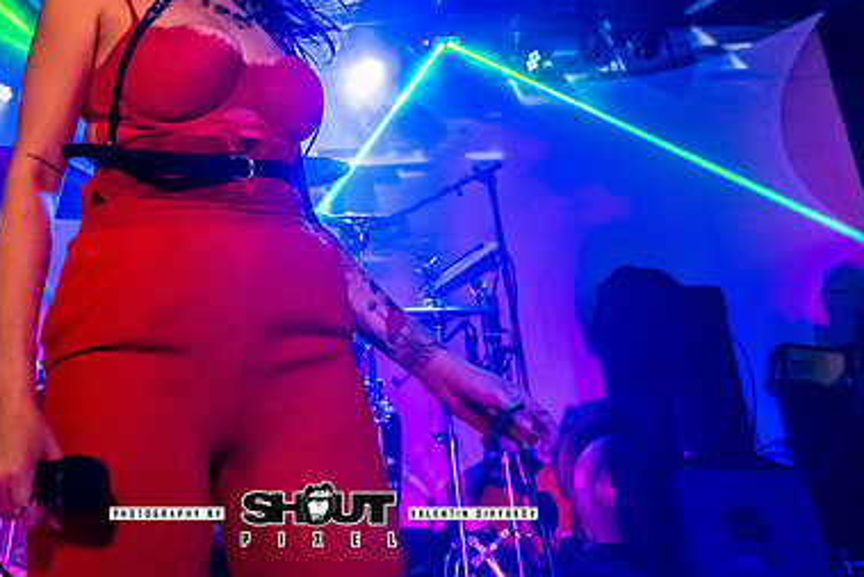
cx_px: 162
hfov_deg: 61.3
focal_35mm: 27
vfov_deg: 43.1
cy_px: 39
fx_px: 648
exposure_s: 1/250
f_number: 2.8
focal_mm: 14
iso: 3200
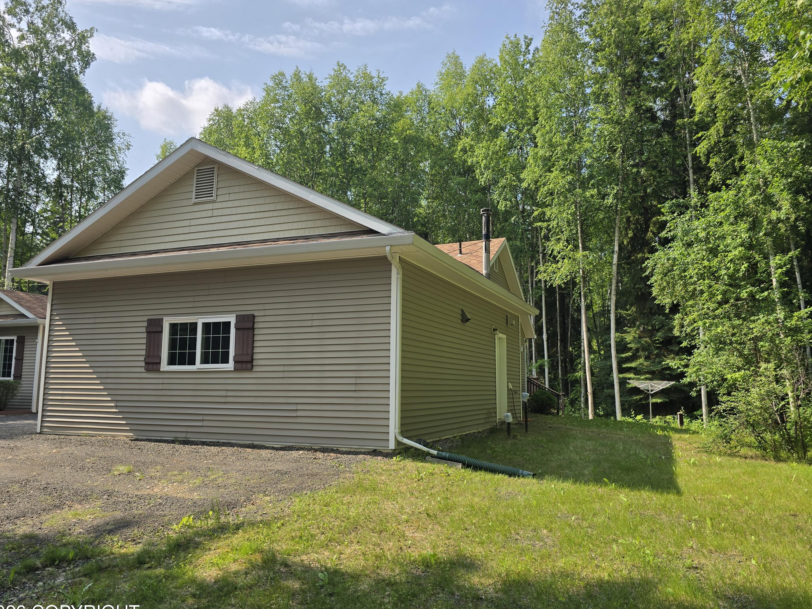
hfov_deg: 69.4
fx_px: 586
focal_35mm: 25
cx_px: 411
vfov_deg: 54.9
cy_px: 312
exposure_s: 1/670
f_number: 1.7
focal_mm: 6.3
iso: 12
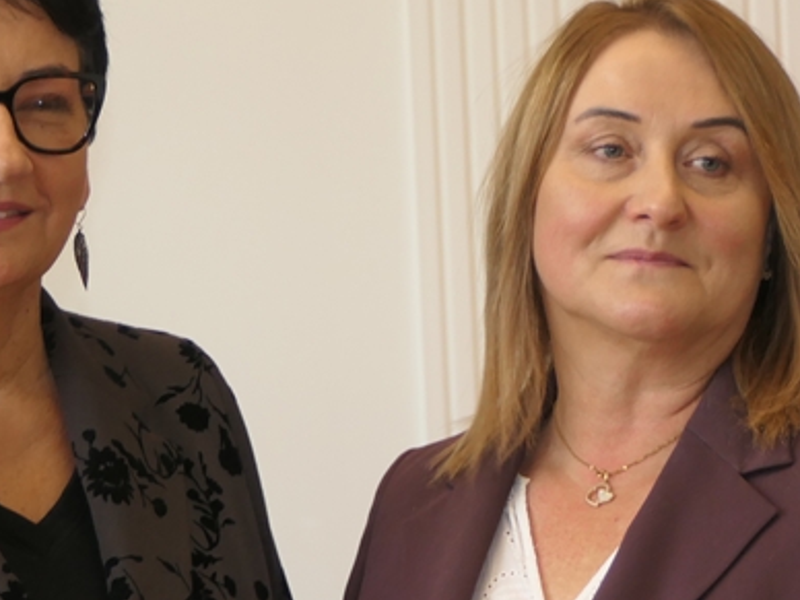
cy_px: 436
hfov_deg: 7.6
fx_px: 6009
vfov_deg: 5.7
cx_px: 390
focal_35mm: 260
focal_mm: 38.4
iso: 500
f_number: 4.2
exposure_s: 1/60
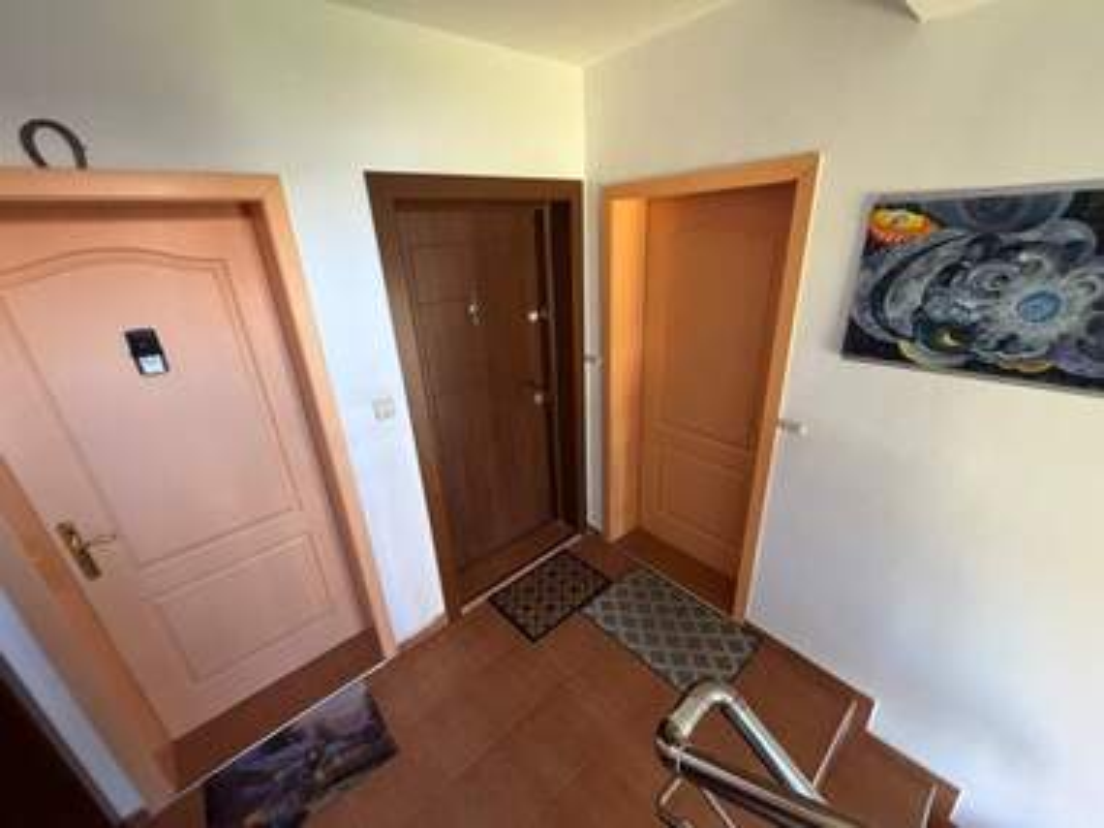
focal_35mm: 14
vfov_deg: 85.7
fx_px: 446
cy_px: 414
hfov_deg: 102.1
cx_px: 552
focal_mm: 2.22
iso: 400
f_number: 2.2
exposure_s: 1/60
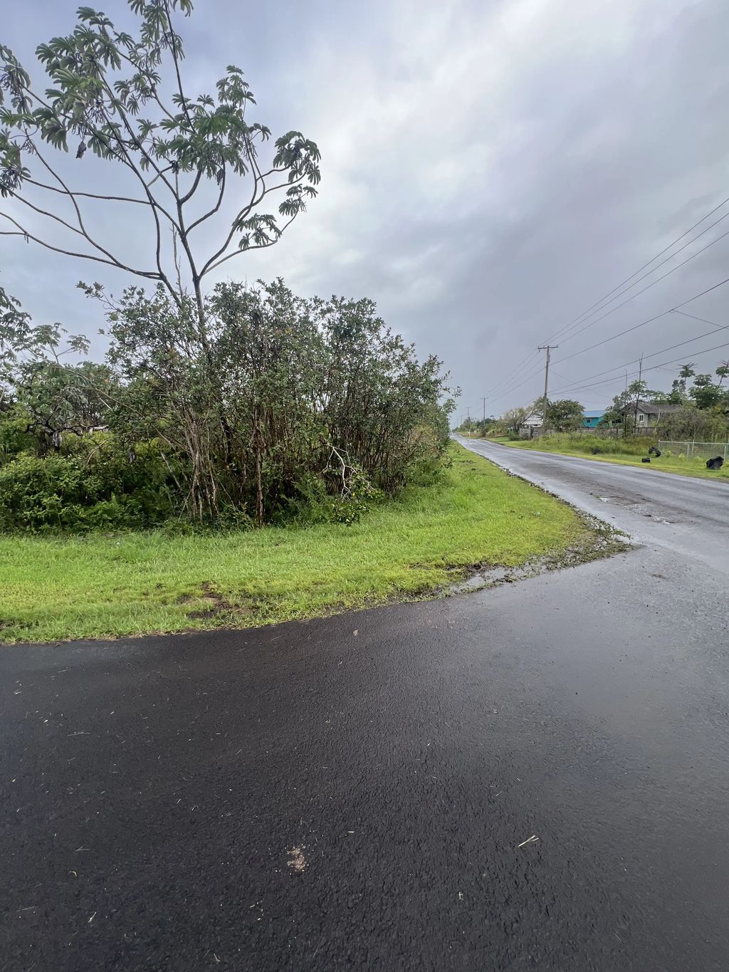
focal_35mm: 13
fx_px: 365
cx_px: 364
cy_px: 486
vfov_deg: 106.2
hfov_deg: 89.9
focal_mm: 1.57
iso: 32
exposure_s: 1/694
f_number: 1.8
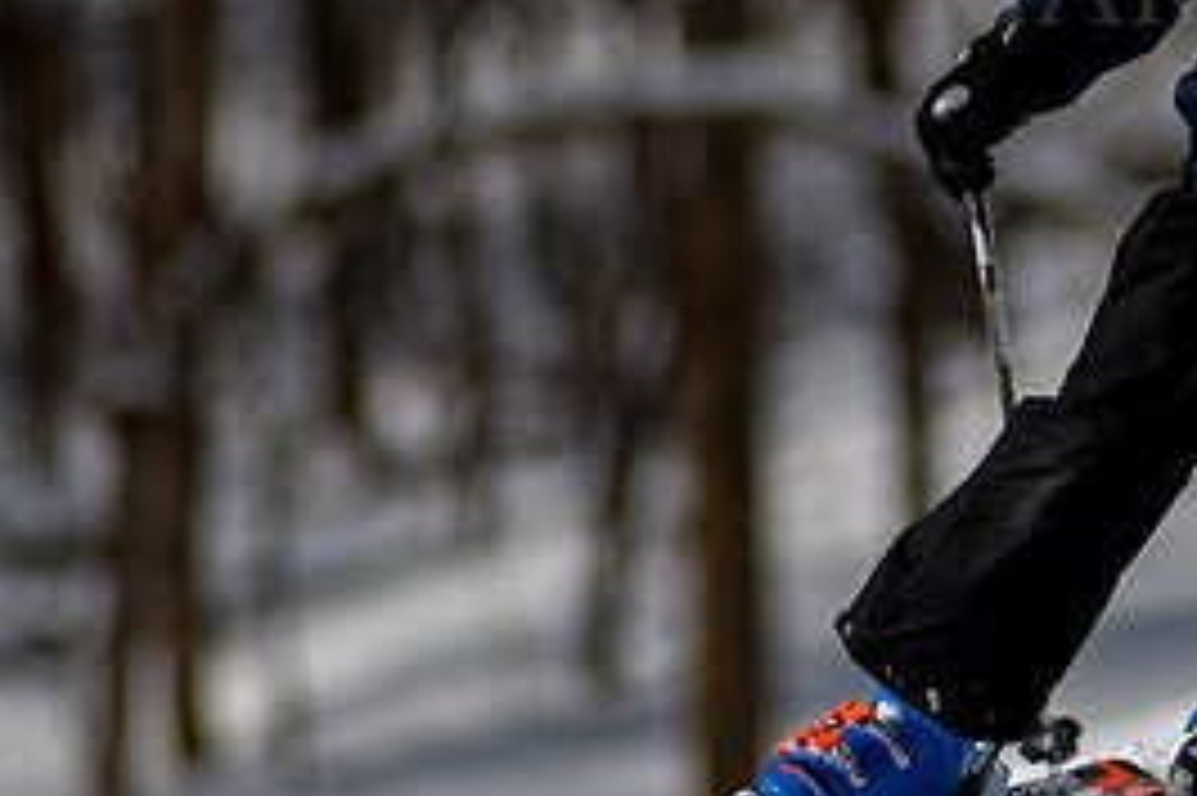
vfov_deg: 1.3
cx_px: 1298
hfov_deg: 1.9
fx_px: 35953
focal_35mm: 1082
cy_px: 44
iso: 100
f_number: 2.8
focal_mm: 300
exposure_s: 1/8000
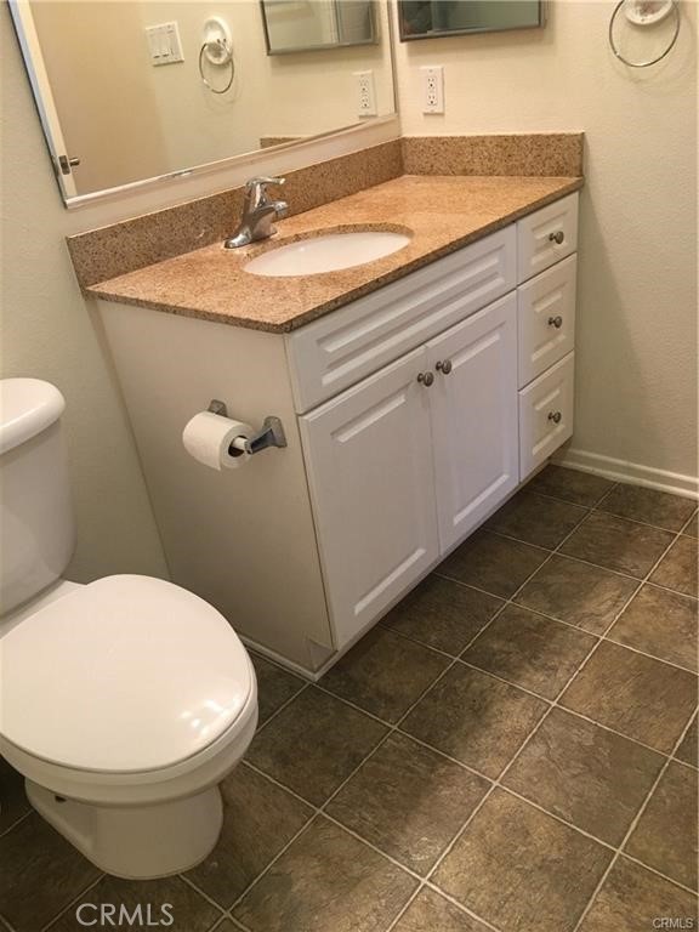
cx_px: 350
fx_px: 781
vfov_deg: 61.7
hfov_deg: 48.2
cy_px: 466
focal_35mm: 29
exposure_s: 1/15
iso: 40
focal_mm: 4.15
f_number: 2.2
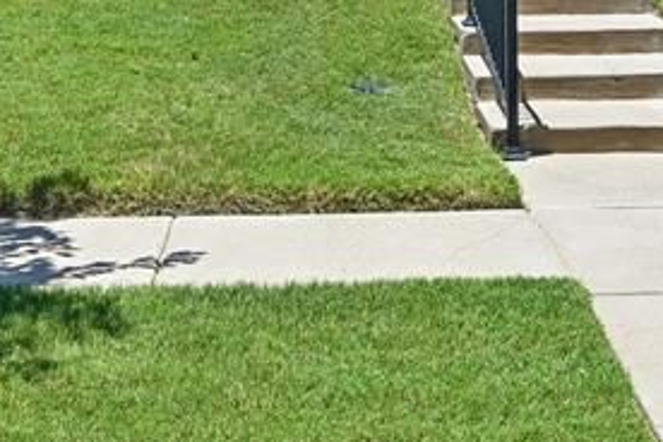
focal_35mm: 78
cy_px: -279
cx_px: 250
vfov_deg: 15.7
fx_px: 1436
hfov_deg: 25.9
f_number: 8
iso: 400
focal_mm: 21
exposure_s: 1/640
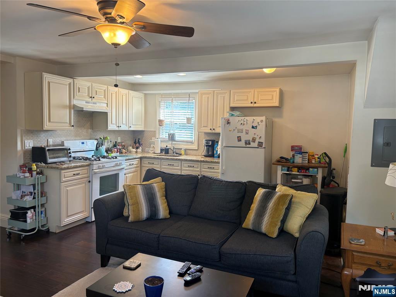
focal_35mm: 26
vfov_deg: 53.1
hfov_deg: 67.3
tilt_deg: -5.3
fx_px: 297
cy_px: 148
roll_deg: -1.1
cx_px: 198
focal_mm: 5.96
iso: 80
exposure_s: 1/60
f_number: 1.6
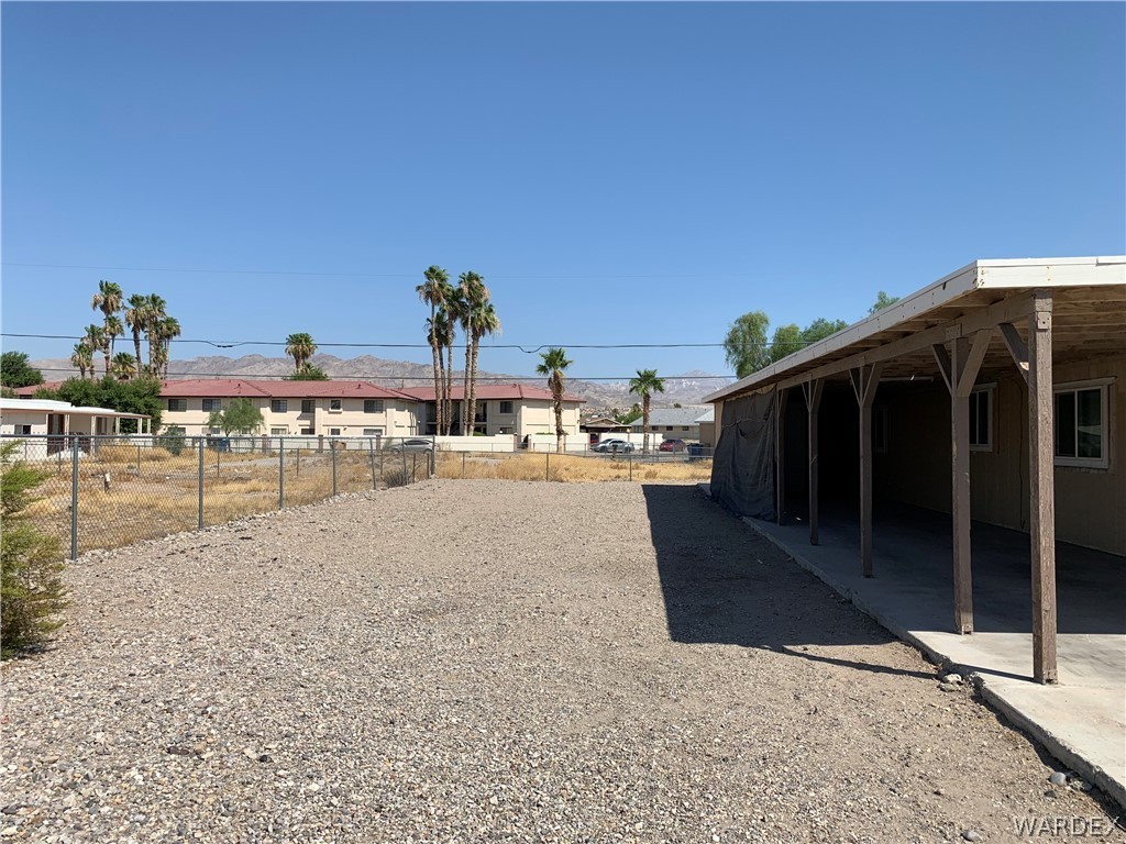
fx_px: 846
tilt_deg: +1.8
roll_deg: -0.9
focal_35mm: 26
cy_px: 422
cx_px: 563
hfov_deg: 67.3
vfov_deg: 53.1
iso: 25
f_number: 1.8
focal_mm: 4.25
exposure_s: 1/3289
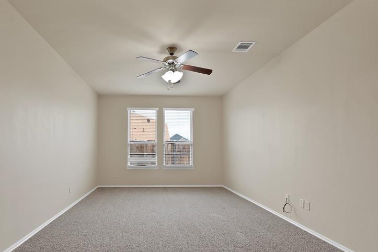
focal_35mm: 17
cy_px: 148
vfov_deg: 69.9
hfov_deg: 92.5
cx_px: 159
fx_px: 178
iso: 640
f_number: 9
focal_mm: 12
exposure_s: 1/10
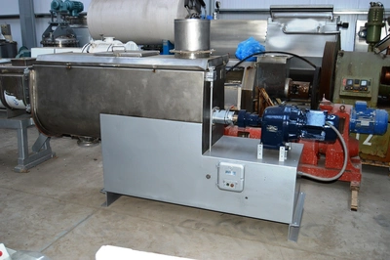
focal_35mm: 34
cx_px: 195
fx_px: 373
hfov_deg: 55.1
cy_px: 130
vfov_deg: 38.3
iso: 500
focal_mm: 23
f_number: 3.8
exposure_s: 1/60
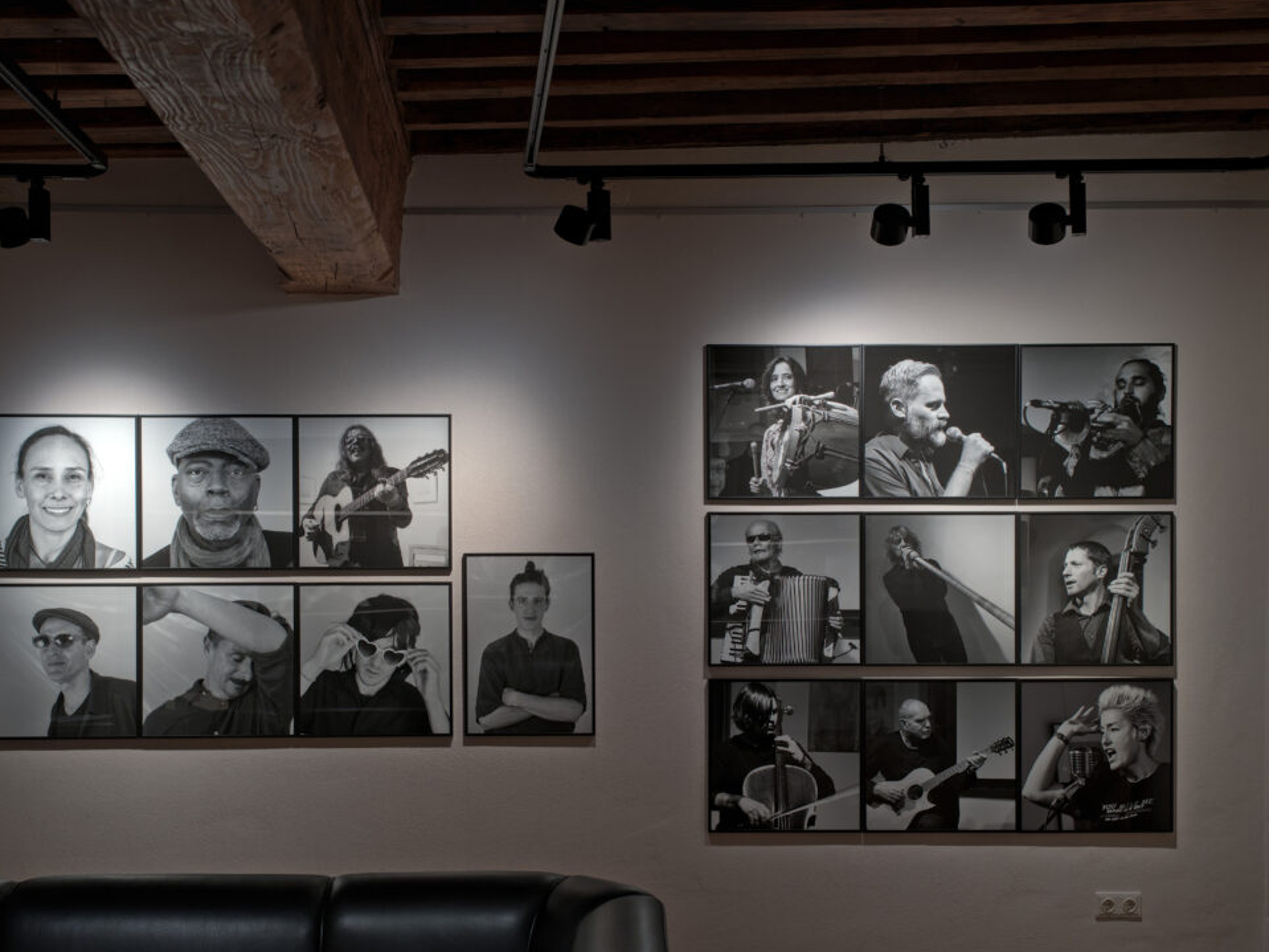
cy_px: 491
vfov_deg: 30.9
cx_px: 602
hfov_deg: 40.4
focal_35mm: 47
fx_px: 1723
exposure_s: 1/80
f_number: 6.3
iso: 800
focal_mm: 55
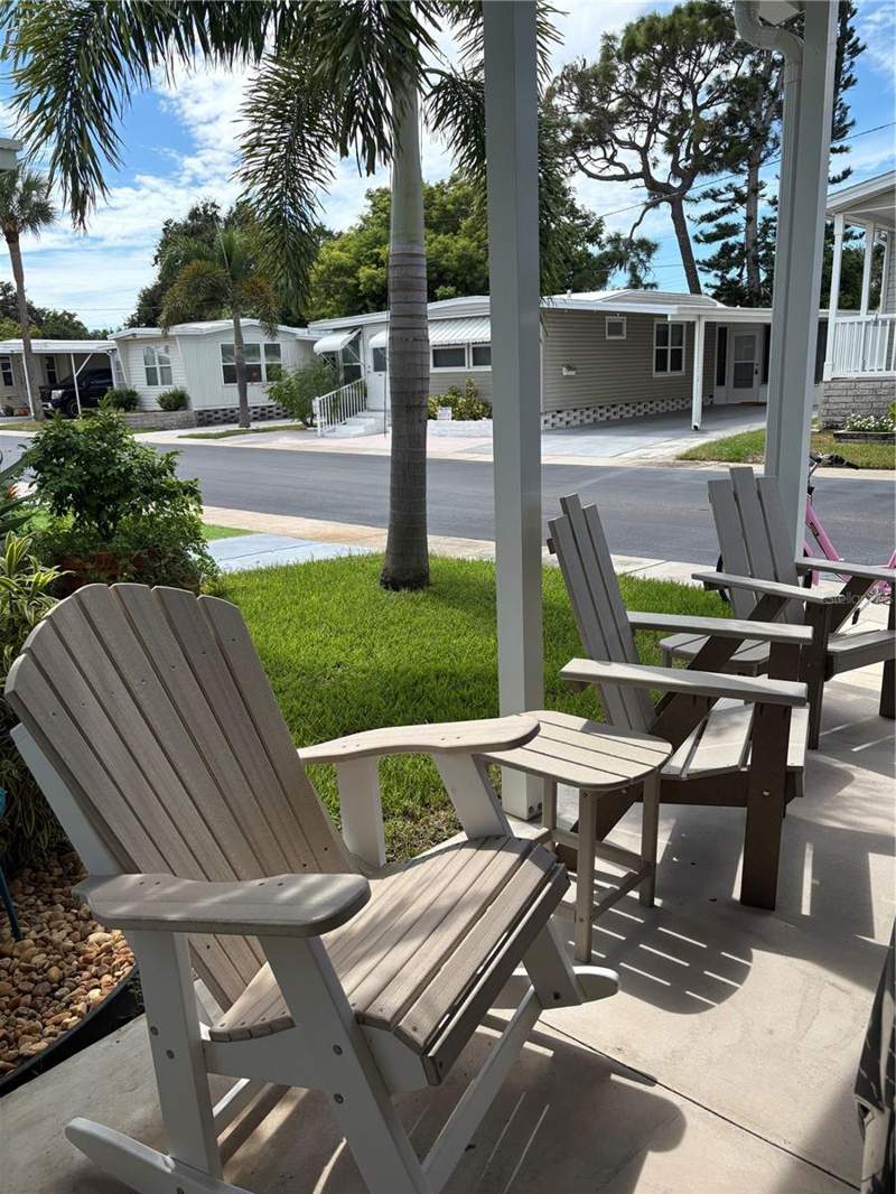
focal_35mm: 26
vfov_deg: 67.3
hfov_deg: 53.1
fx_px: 897
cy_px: 597
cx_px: 448
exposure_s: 1/2538
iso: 64
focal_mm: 5.96
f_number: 1.6
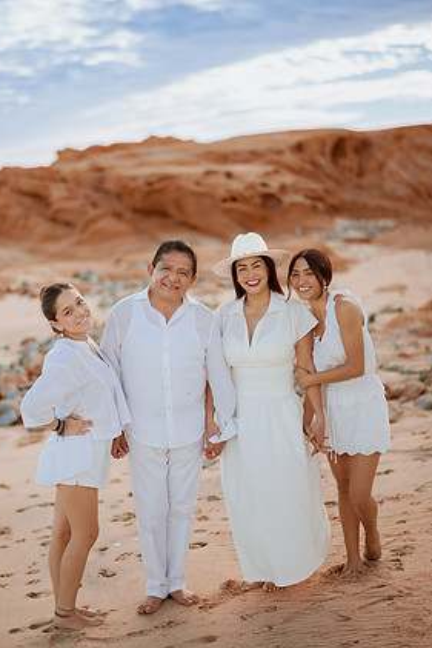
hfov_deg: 21.9
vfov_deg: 32.4
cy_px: 345
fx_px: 1115
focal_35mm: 62
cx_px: 206
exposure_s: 1/4000
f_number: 1.4
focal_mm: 58
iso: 200
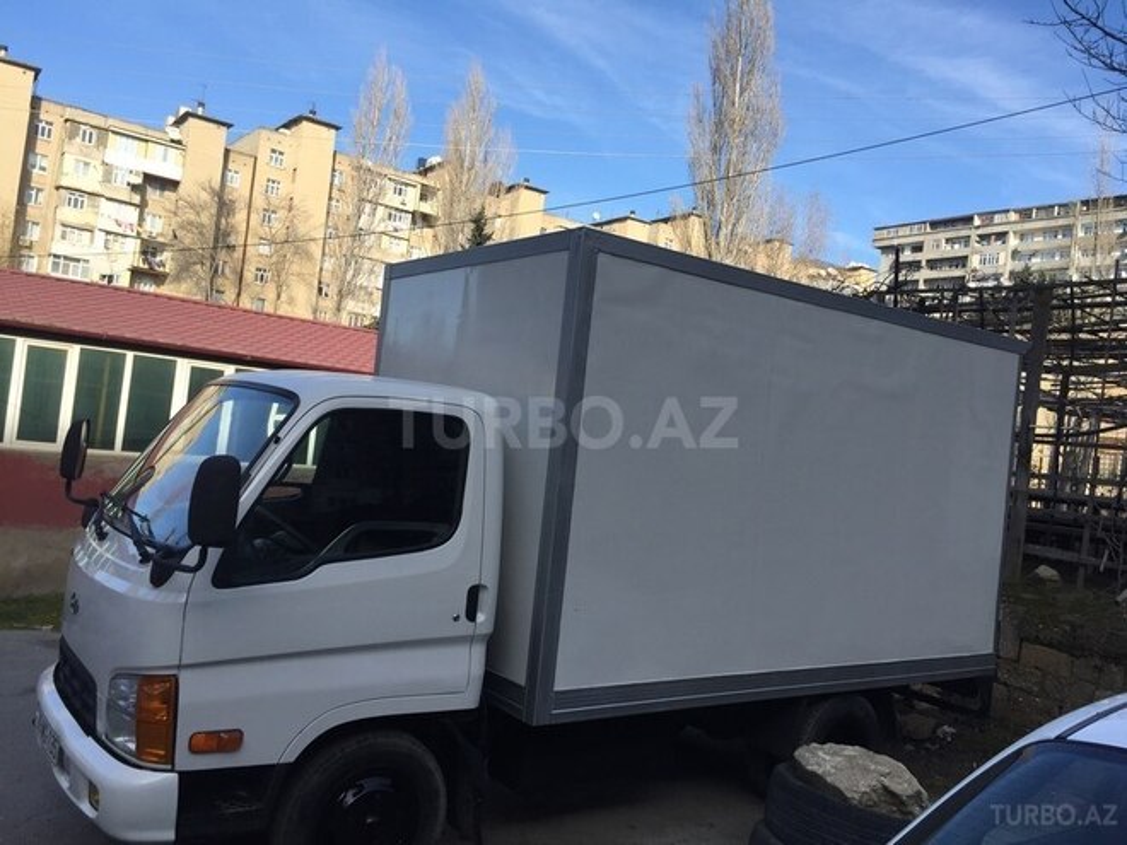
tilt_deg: -0.6
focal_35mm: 29
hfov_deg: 61.7
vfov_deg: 48.2
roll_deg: -7.3
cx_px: 564
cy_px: 422
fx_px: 944
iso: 32
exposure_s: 1/1276
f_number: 2.2
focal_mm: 4.15
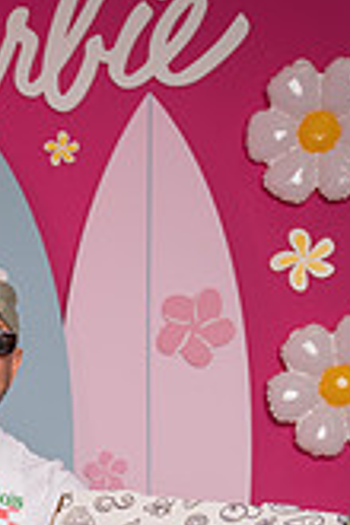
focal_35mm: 93
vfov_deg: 20.3
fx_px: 1356
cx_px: -70
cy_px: 652
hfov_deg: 14.3
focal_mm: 34
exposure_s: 1/60
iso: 50
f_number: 3.2
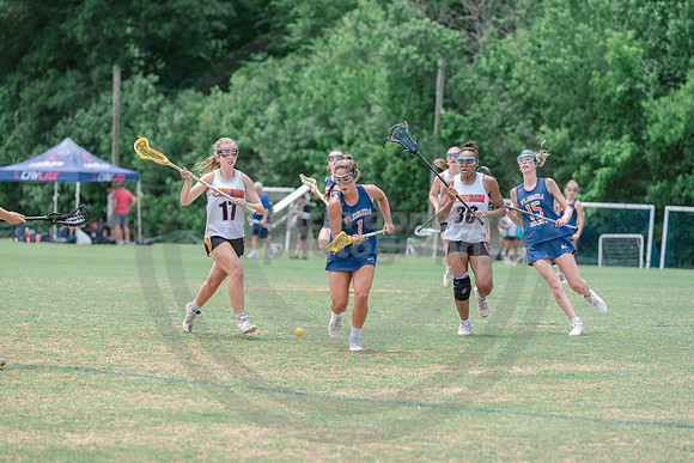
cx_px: 347
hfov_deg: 10.3
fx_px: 3856
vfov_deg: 6.9
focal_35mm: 200
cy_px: 232
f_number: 4.5
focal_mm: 200
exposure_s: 1/1250
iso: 400
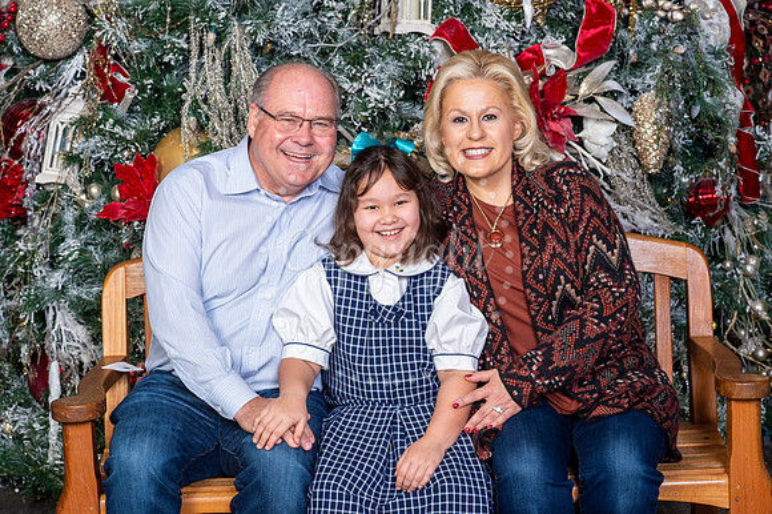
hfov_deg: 23.9
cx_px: 386
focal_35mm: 85
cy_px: 257
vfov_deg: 16.1
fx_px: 1822
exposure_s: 1/125
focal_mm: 85
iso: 400
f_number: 8
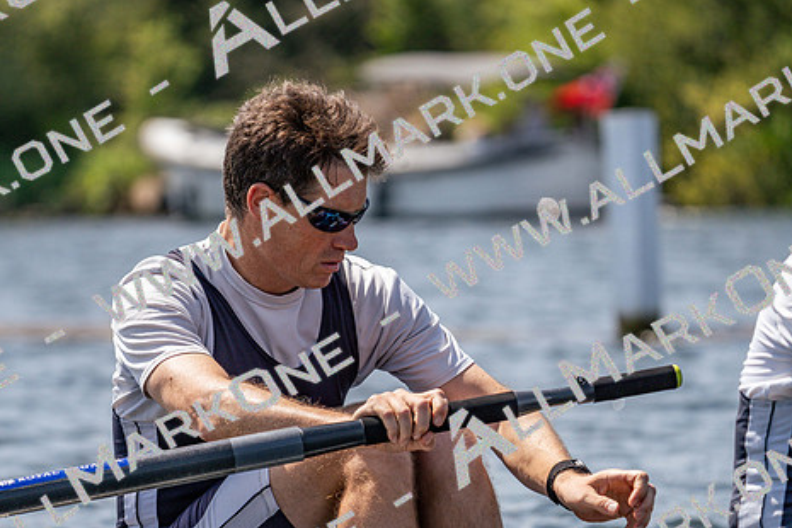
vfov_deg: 4.0
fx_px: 7545
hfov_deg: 6.0
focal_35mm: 343
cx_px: 303
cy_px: 328
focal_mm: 275
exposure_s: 1/2000
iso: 250
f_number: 5.6
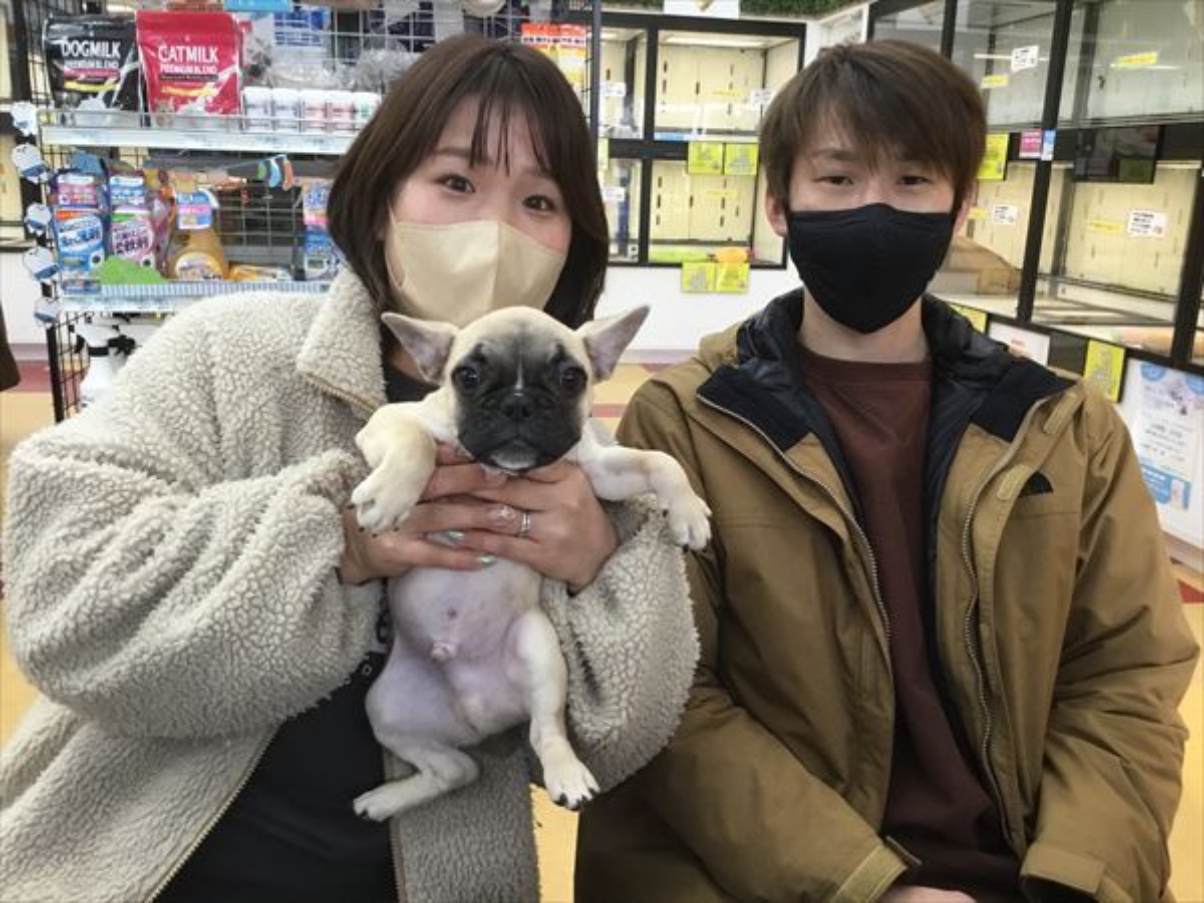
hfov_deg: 58.4
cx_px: 602
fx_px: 1078
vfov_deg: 45.4
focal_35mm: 31
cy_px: 452
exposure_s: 1/30
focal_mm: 3.3
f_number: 2.4
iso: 50
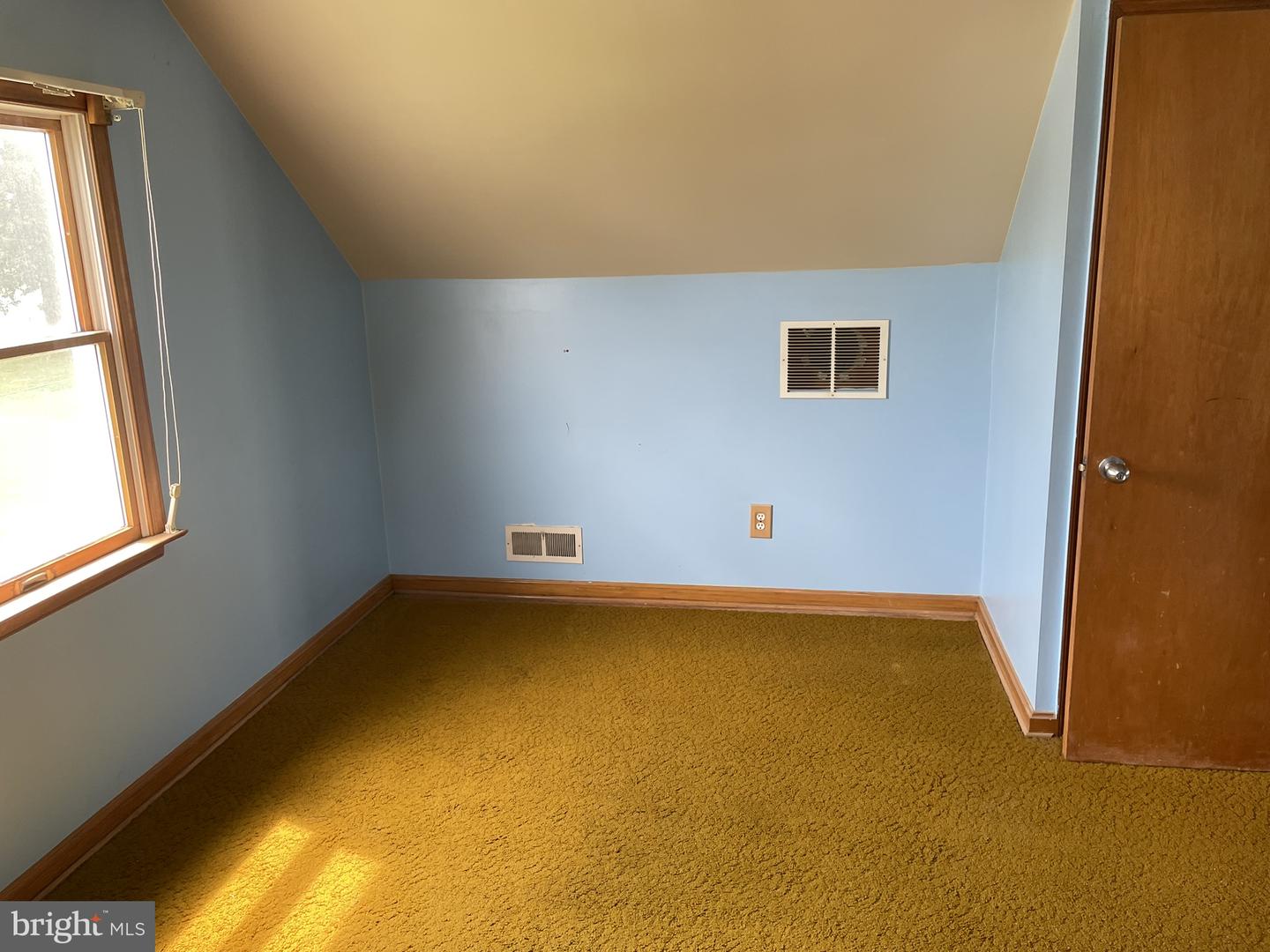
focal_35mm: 26
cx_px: 635
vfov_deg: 53.1
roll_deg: +3.6
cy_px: 476
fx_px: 954
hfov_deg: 67.3
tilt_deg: -11.7
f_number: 1.6
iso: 100
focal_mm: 4.2
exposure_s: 1/121
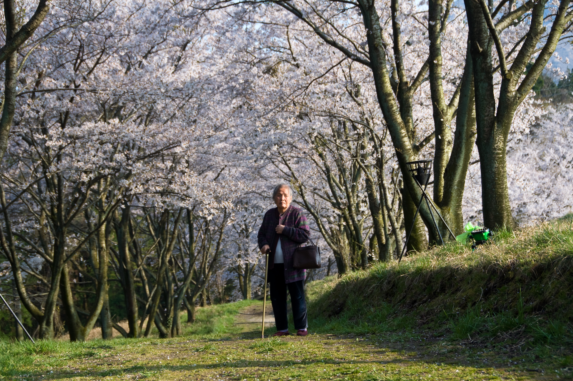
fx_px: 1550
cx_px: 286
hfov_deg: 20.9
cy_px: 190
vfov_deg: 14.0
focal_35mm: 98
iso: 200
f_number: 7.1
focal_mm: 65
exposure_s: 1/160
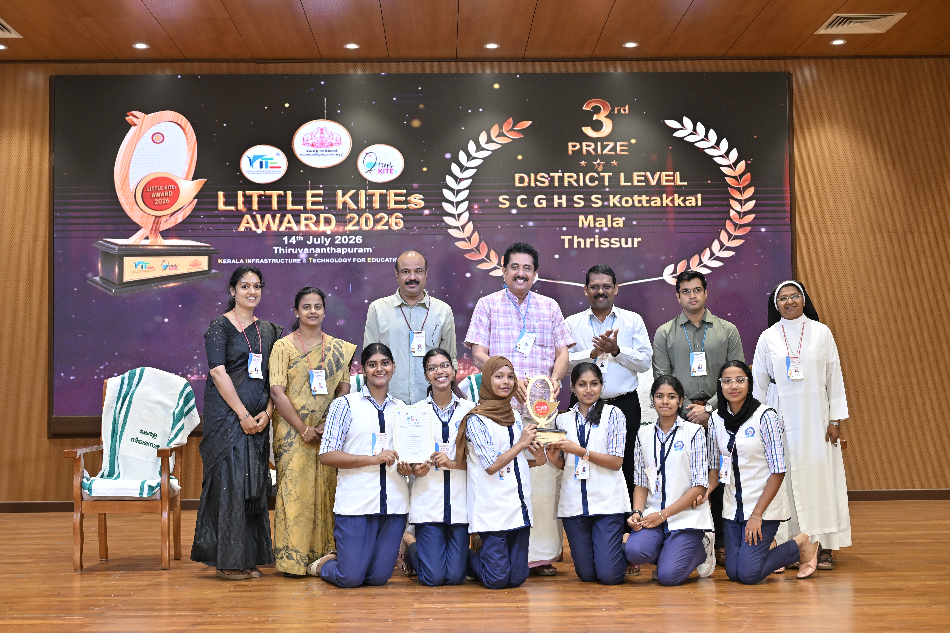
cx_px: 475
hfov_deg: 39.6
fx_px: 1319
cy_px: 316
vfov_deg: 27.0
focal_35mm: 50
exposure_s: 1/125
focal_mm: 50
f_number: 4
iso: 1250
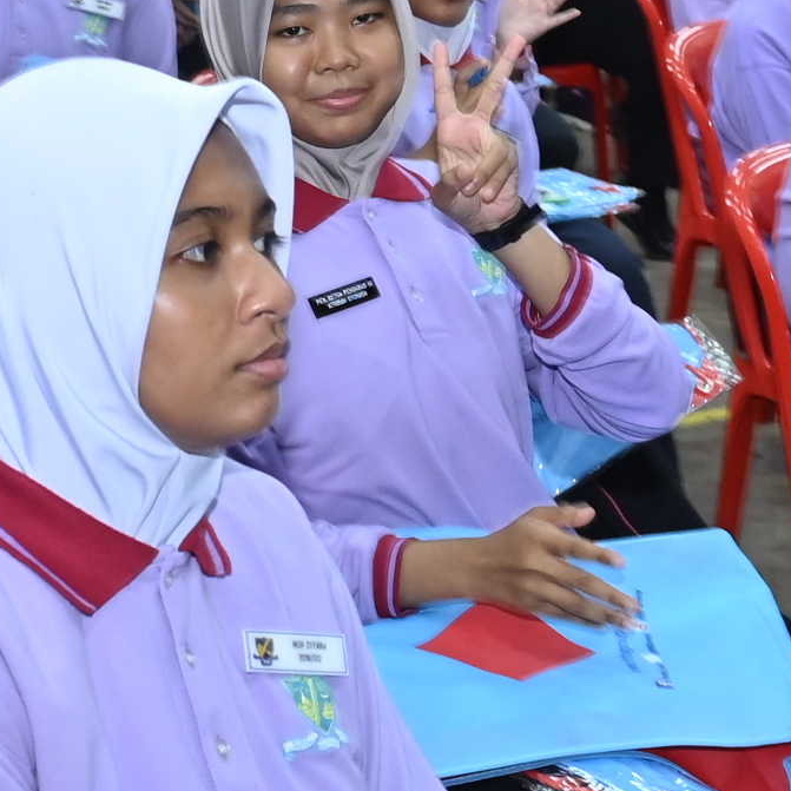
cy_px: -17
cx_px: 189
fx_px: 3852
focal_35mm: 149
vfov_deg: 11.6
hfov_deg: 11.7
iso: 1000
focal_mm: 26
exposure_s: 1/100
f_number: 4
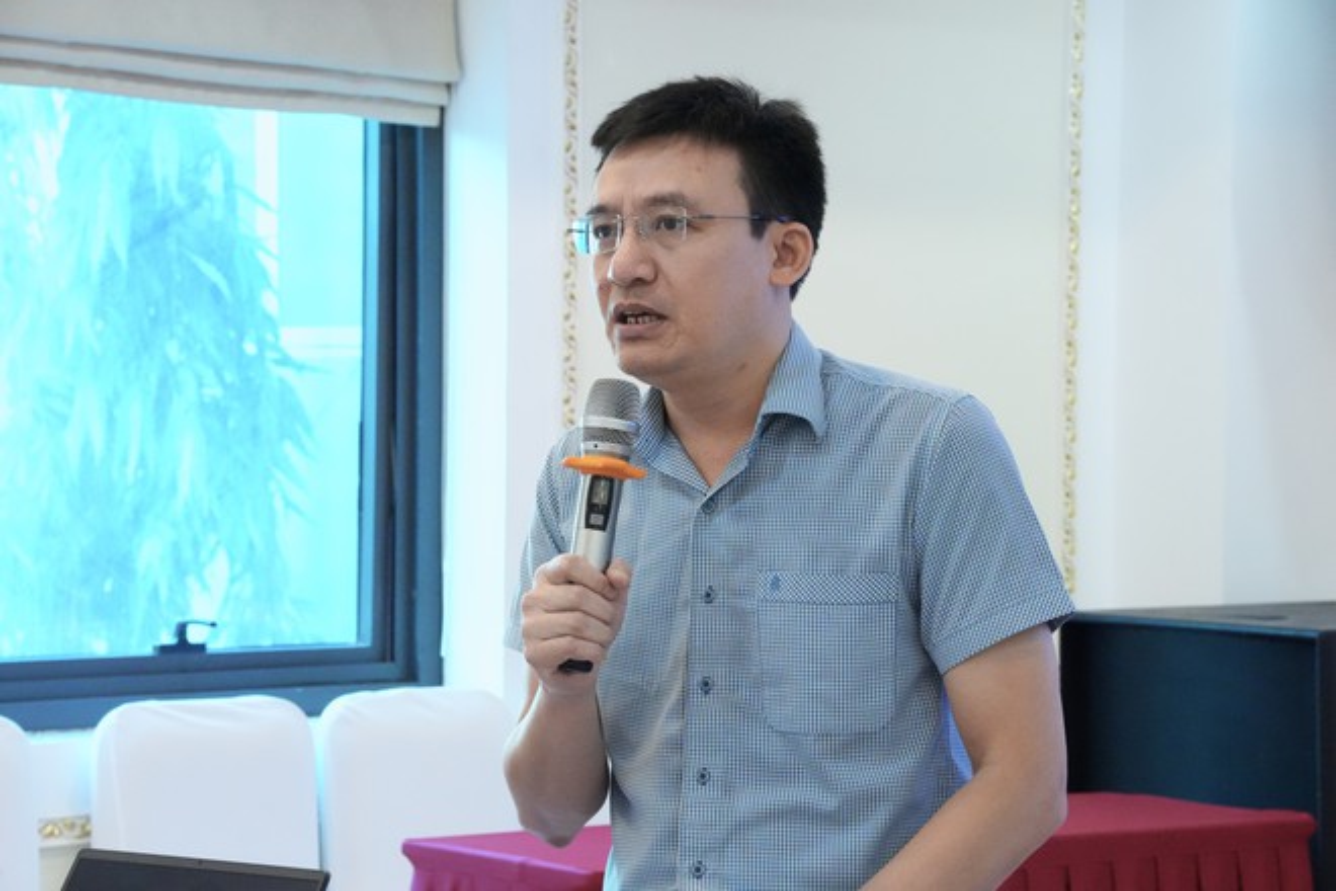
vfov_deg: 13.0
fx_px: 3896
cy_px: 446
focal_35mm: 105
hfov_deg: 19.5
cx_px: 668
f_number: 8
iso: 6400
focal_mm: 70
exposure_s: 1/125
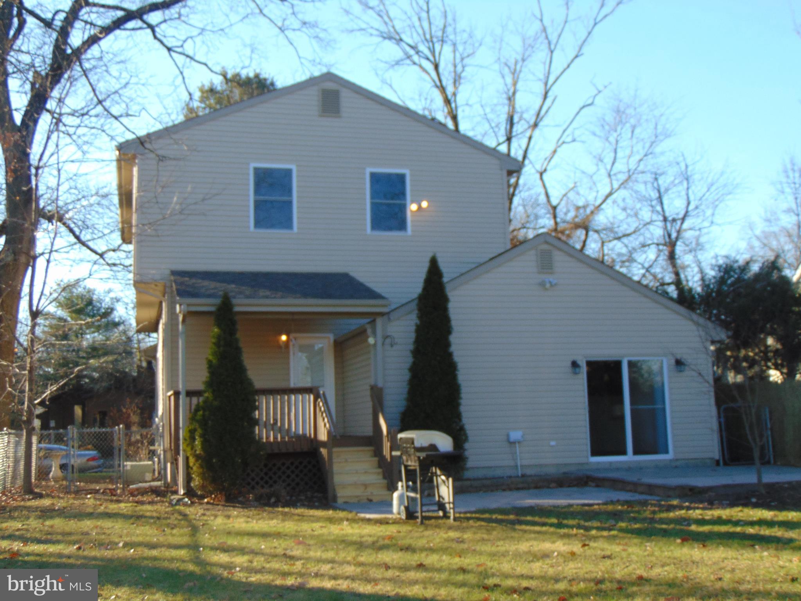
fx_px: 972
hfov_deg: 44.8
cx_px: 400
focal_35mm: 42
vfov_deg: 34.4
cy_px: 300
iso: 80
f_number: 3.3
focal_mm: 7.6
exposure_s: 1/250
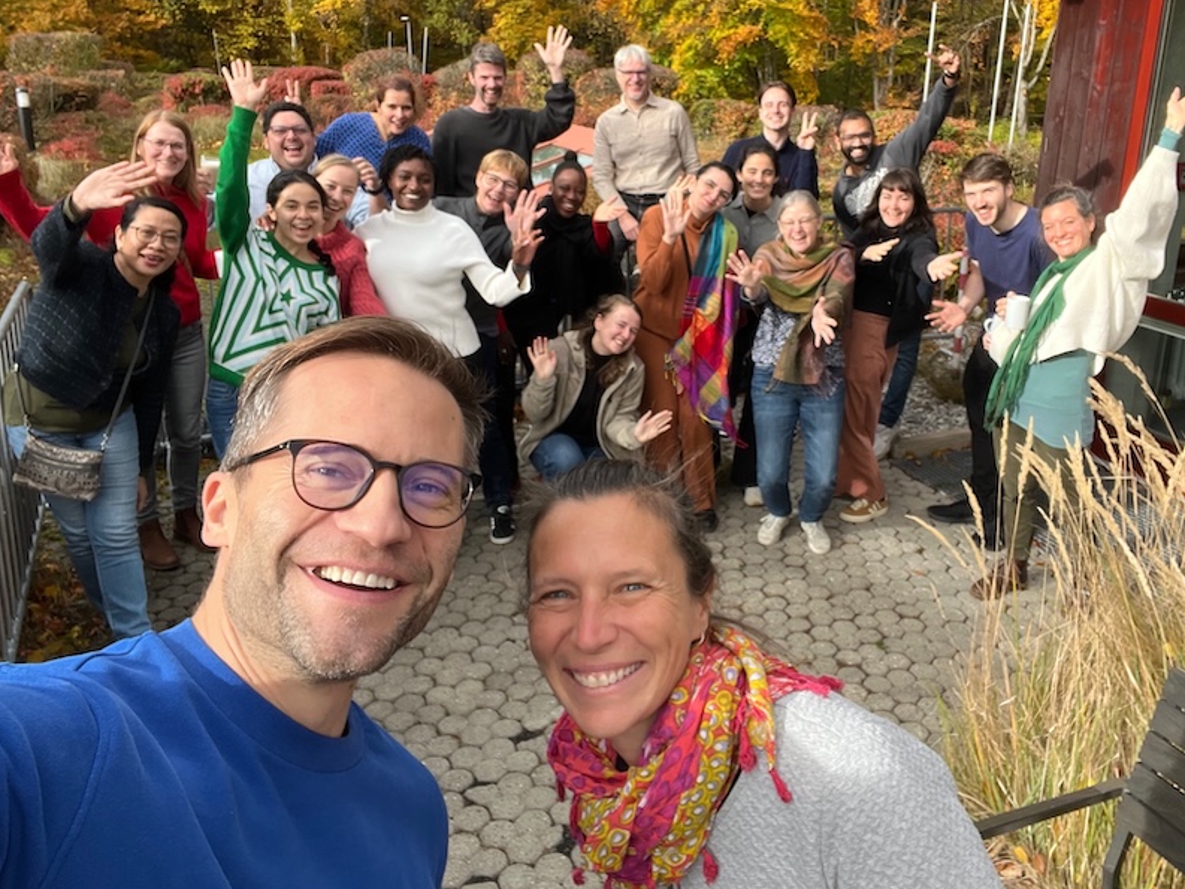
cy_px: 338
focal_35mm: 29
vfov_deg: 47.8
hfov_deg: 61.4
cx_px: 669
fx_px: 993
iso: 32
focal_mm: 2.71
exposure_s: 1/289
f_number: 2.2
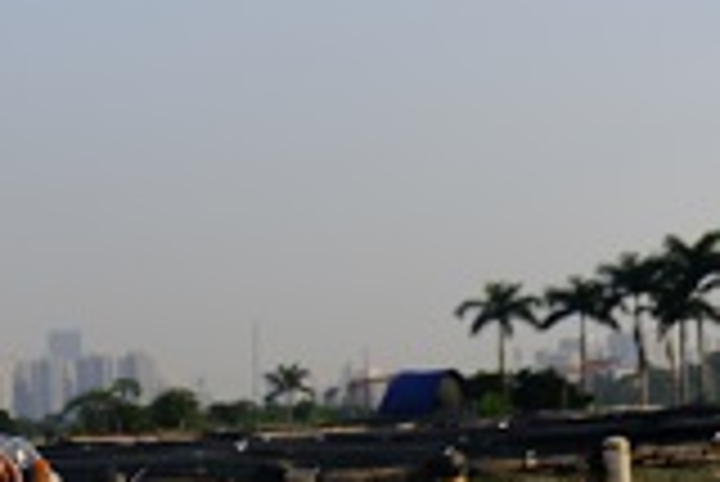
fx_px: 2502
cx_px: -252
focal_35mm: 125
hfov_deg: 15.5
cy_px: 444
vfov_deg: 10.9
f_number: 3.2
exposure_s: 1/4000
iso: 250
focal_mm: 26.5
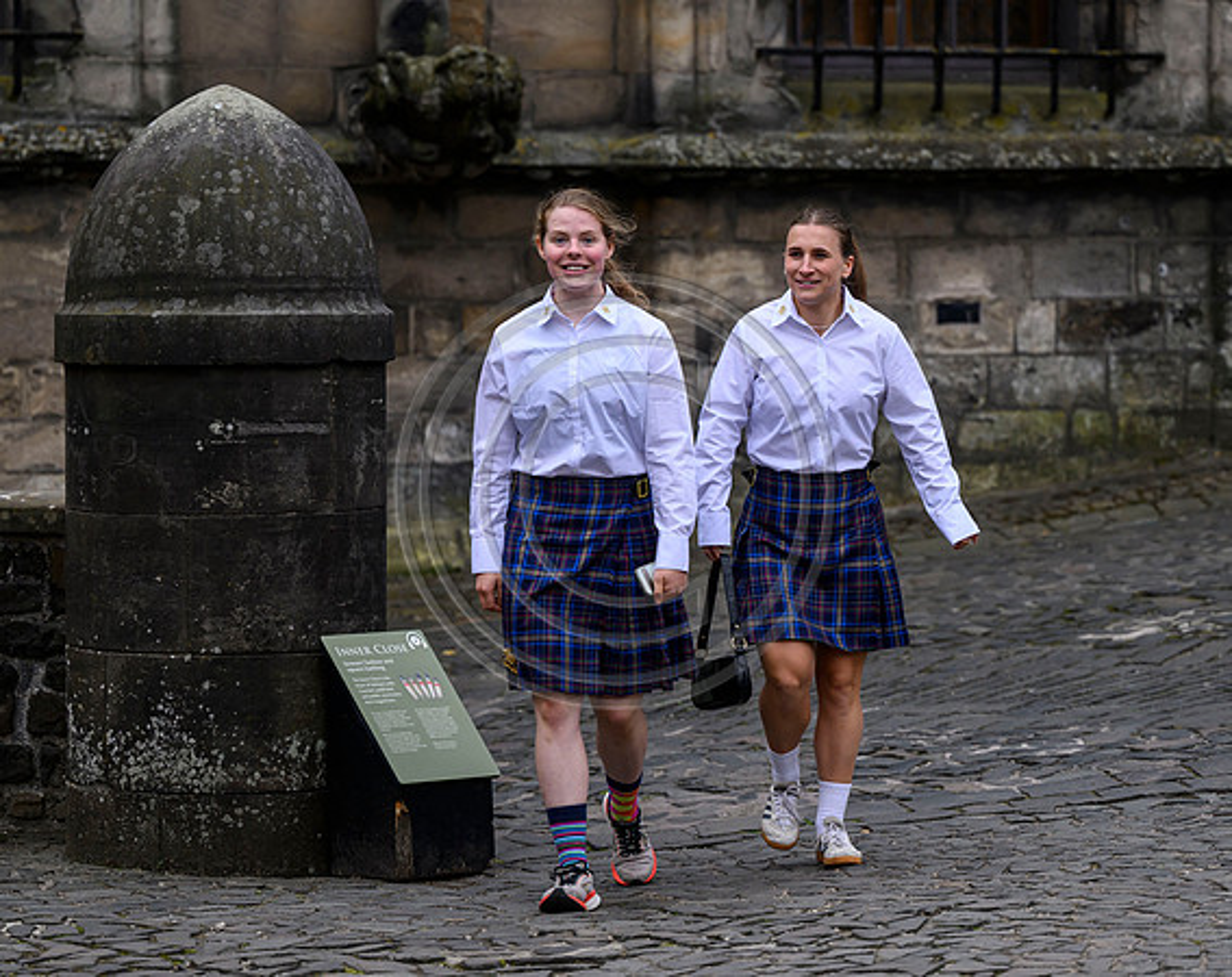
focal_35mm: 138
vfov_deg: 11.2
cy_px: 464
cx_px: 693
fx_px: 5007
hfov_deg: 14.0
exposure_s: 1/640
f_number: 2.8
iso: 500
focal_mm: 93
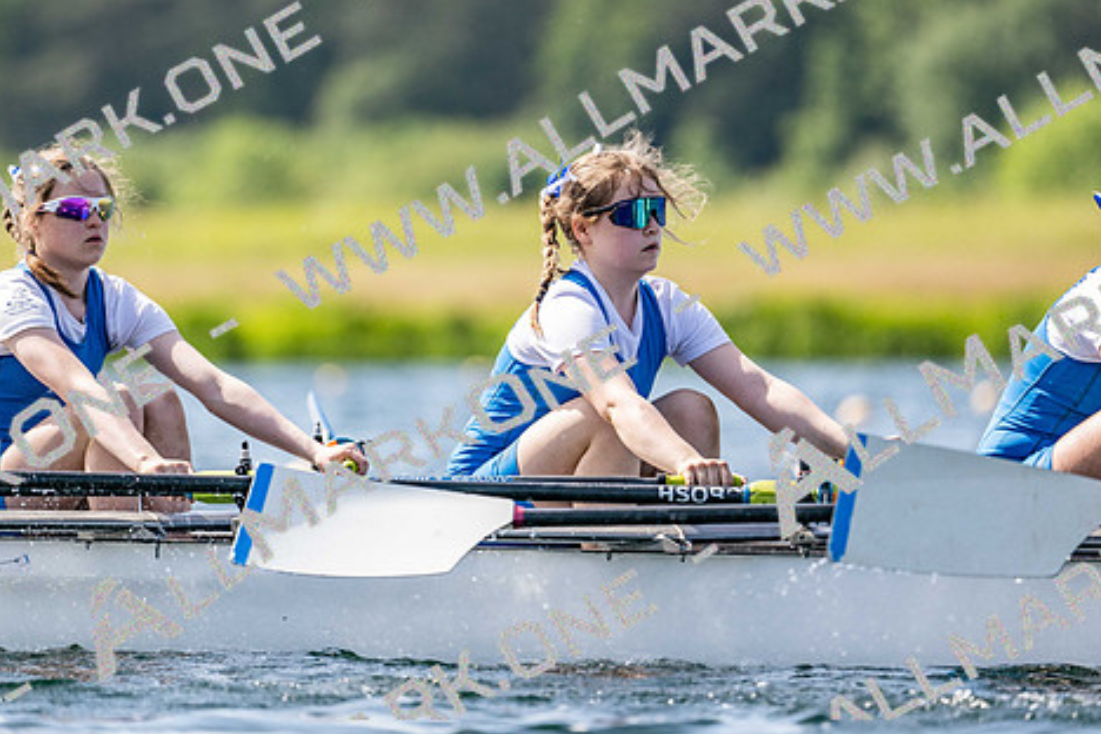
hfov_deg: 4.2
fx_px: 15168
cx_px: 567
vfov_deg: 2.8
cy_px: 316
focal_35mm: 496
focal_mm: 400
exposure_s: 1/2500
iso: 320
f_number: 4.5
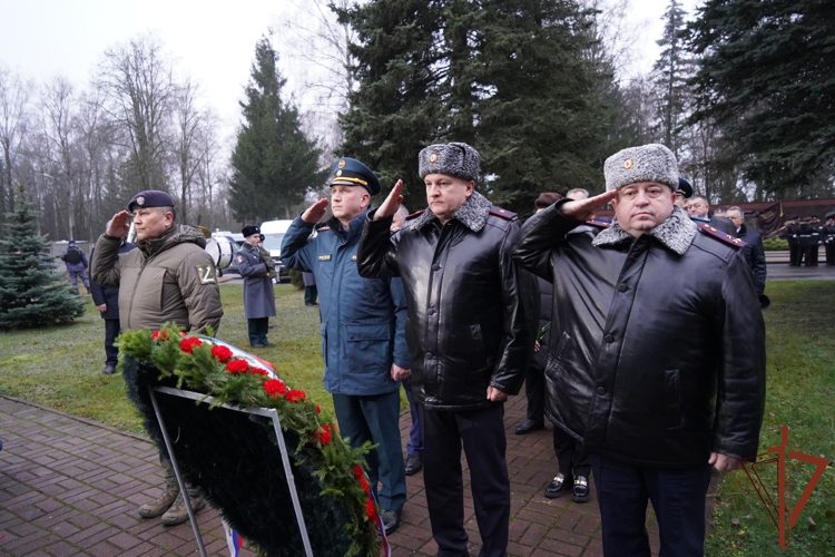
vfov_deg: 53.1
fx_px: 557
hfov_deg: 73.7
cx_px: 418
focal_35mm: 24
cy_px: 278
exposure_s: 1/40
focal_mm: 24
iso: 6400
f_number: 4
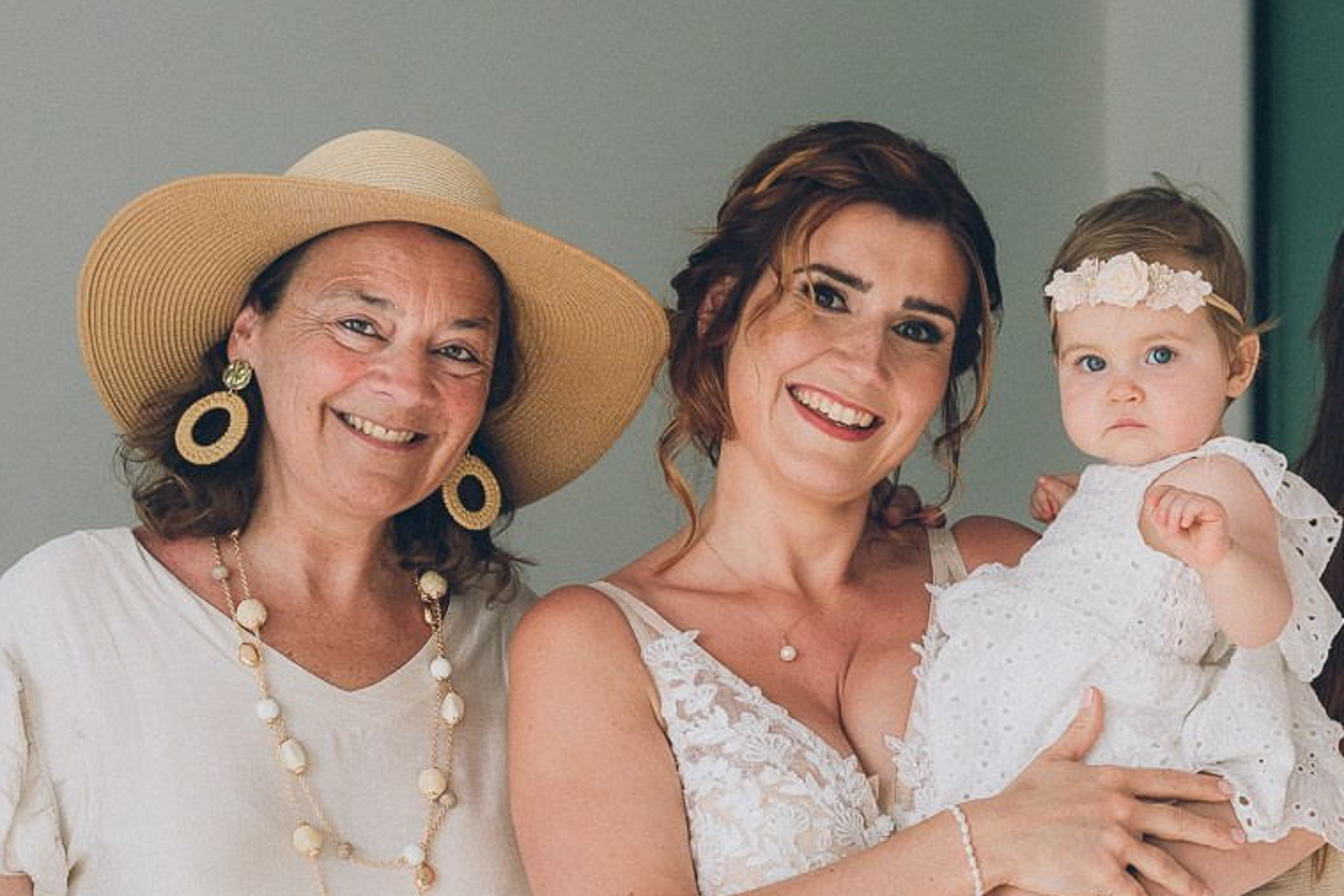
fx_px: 5040
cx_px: 1174
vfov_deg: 10.1
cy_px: 637
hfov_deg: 15.0
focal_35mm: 135
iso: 250
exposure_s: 1/250
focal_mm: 50
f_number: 3.2
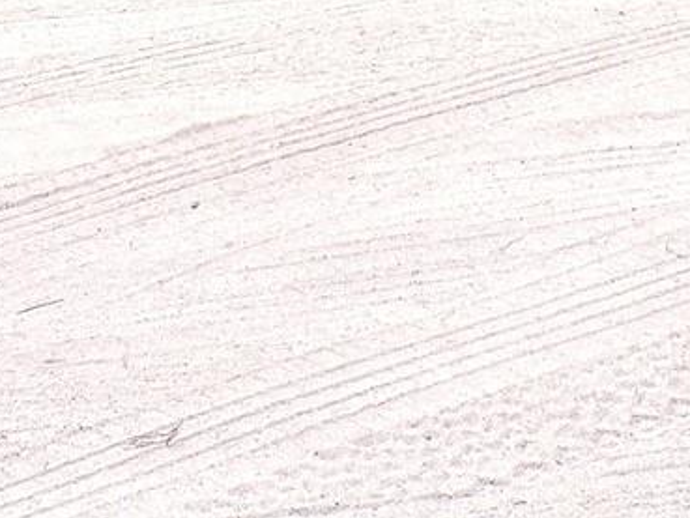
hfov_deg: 18.9
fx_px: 2074
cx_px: 348
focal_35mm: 104
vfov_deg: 12.3
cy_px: -572
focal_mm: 4.3
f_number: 3
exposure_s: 1/800
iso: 100
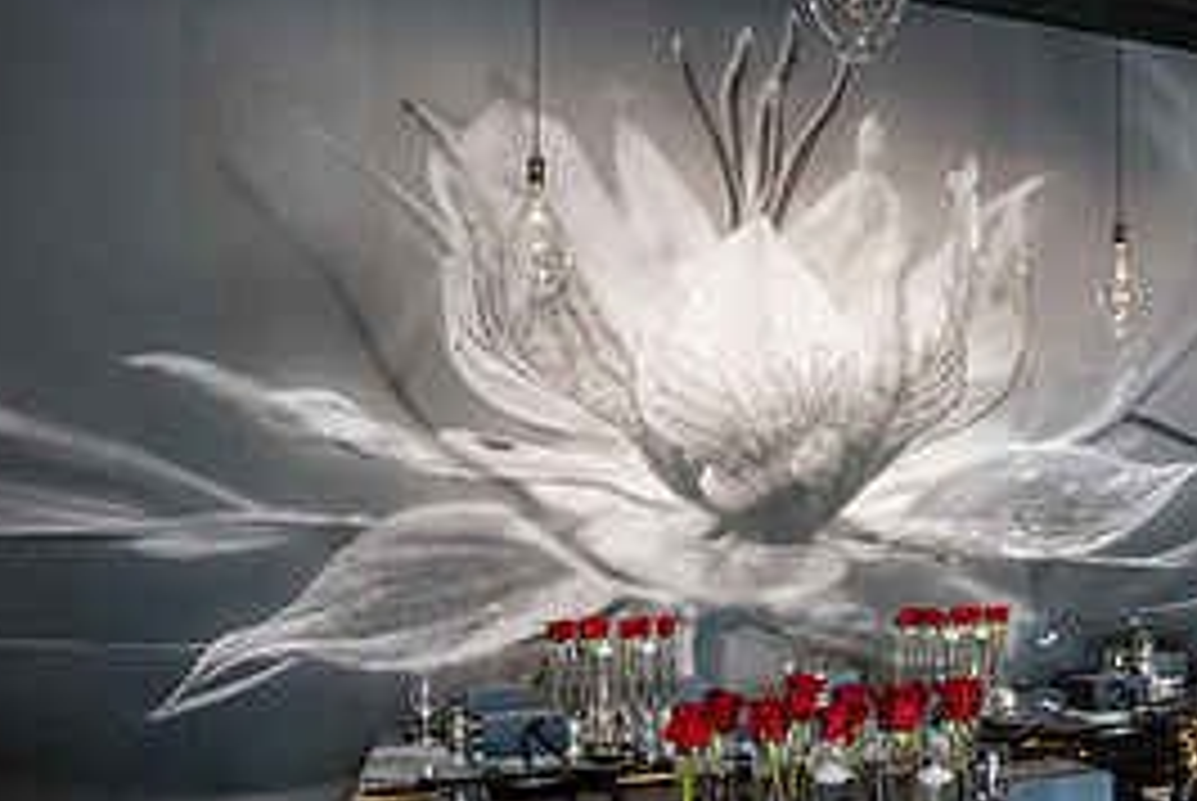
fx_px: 1232
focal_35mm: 37
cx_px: 1161
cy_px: 610
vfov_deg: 35.2
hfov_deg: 45.0
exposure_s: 1/15
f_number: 2.8
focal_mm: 17
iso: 3200
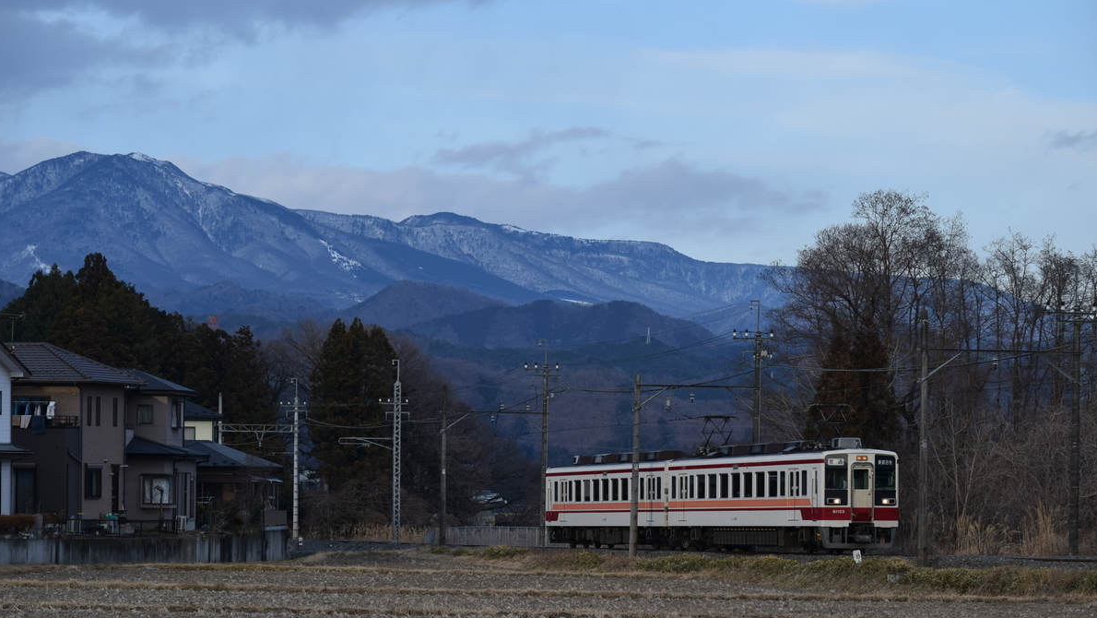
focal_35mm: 130
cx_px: 548
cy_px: 369
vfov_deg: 9.3
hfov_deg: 16.5
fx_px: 3782
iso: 200
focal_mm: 82
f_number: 6.3
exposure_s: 1/500
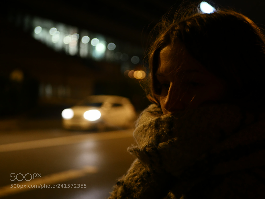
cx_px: 132
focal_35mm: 50
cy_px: 100
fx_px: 383
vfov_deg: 29.1
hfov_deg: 38.2
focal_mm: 25
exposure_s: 1/30
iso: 800
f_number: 1.7
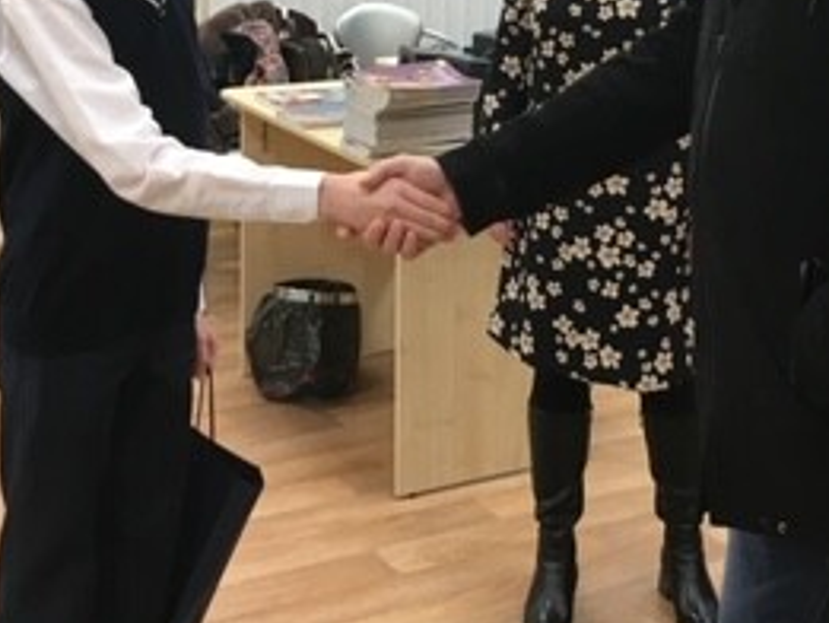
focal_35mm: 71
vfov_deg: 20.3
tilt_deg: -10.0
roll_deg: -3.1
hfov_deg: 27.3
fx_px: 1701
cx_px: 521
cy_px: 54
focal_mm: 4.15
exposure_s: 1/33
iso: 40
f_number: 2.2
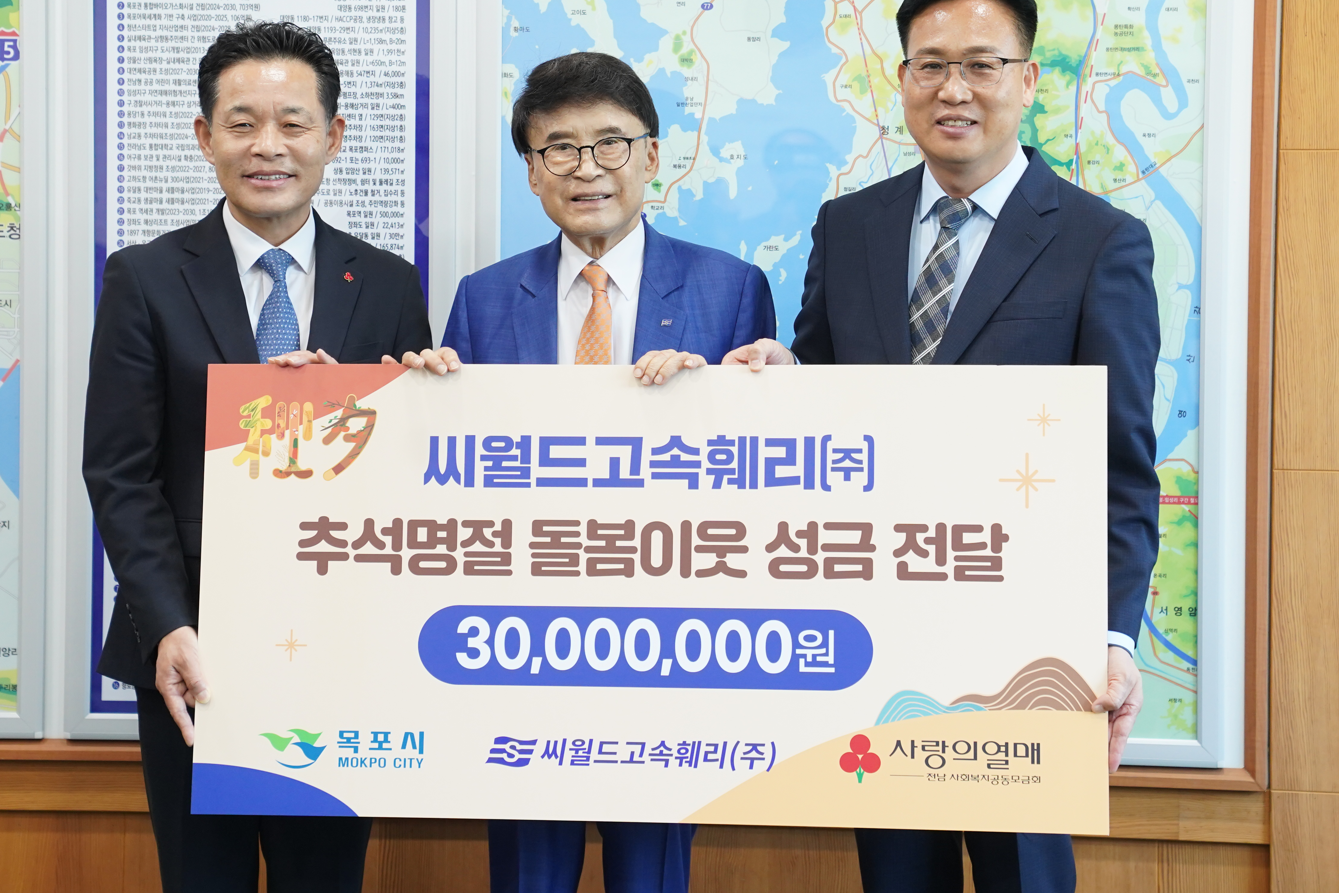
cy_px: 365
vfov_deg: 15.2
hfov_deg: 22.6
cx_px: 626
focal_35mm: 90
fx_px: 3347
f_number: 4
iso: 1600
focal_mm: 67
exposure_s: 1/160
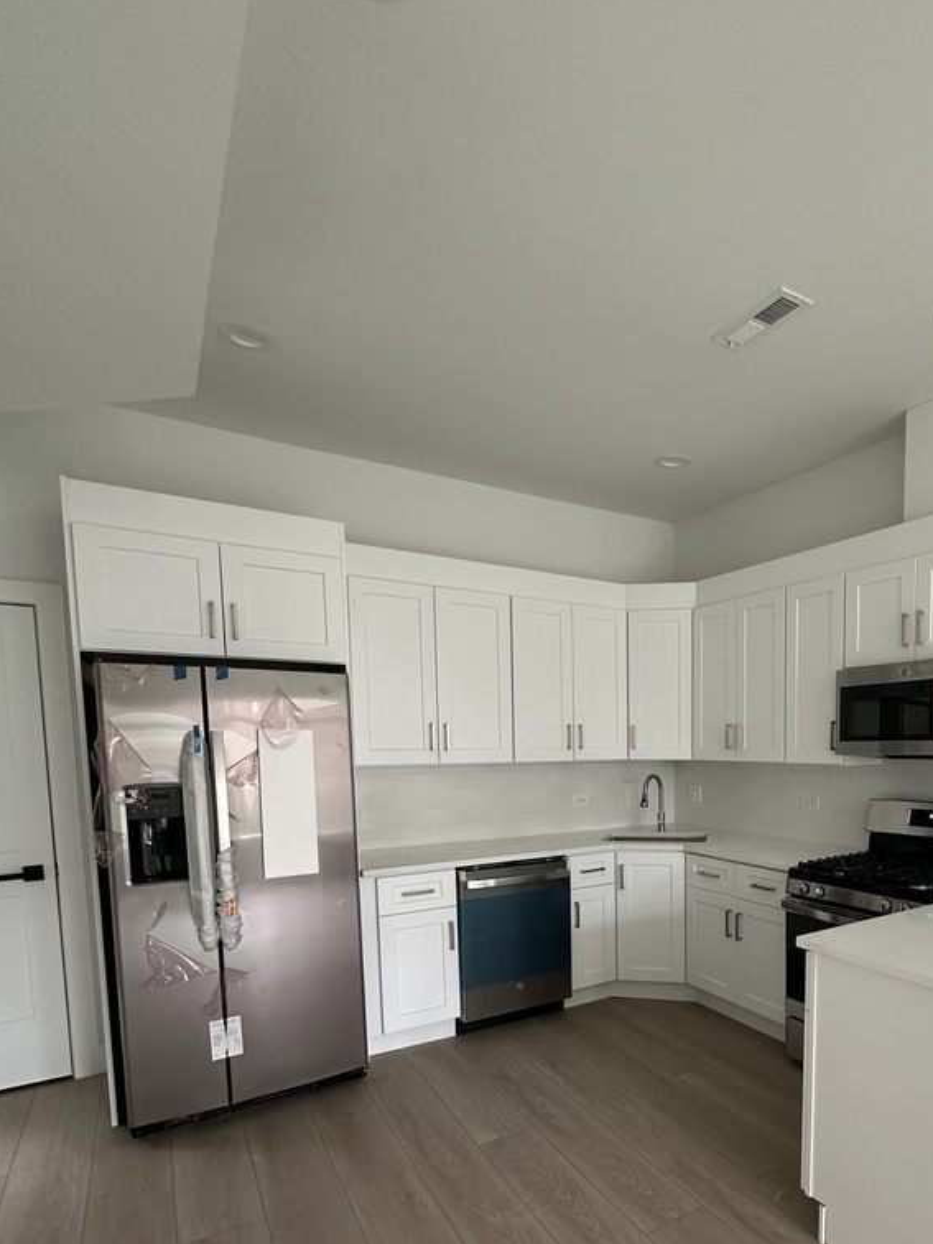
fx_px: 719
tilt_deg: -5.5
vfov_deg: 79.7
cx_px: 660
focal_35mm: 20
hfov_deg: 63.4
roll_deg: -0.8
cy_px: 803
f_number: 2.2
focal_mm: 2.22
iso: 250
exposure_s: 1/99
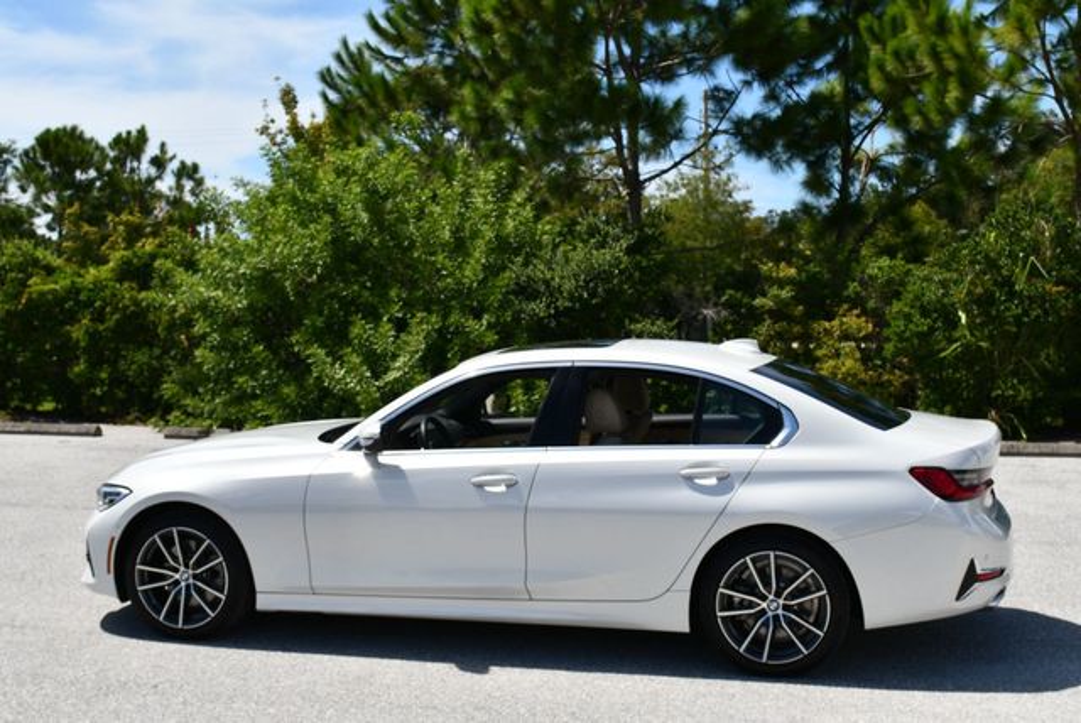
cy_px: 362
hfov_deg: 41.1
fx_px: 1443
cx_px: 540
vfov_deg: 28.1
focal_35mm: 48
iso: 100
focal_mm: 24
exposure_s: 1/250
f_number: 8
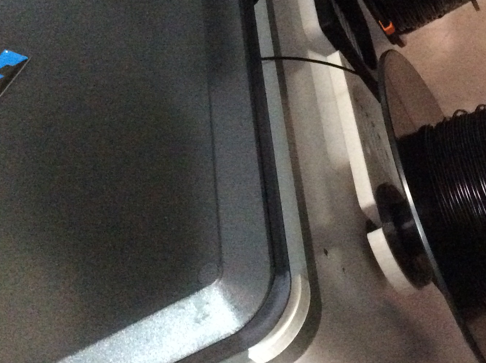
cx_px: 351
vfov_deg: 23.4
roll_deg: +37.5
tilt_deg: -41.1
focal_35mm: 62
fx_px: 869
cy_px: 107
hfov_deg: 30.8
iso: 640
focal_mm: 3.3
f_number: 2.4
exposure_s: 1/17
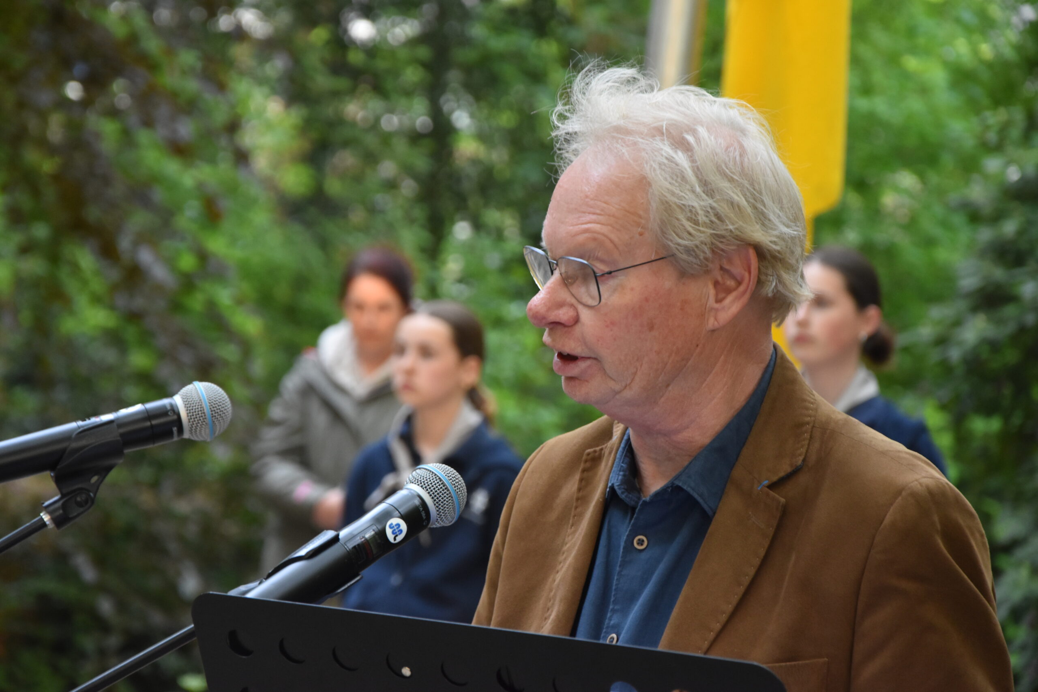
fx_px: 4541
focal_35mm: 158
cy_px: 346
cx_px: 519
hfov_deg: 13.0
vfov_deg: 8.7
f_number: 5.6
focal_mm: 105
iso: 1100
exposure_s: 1/60
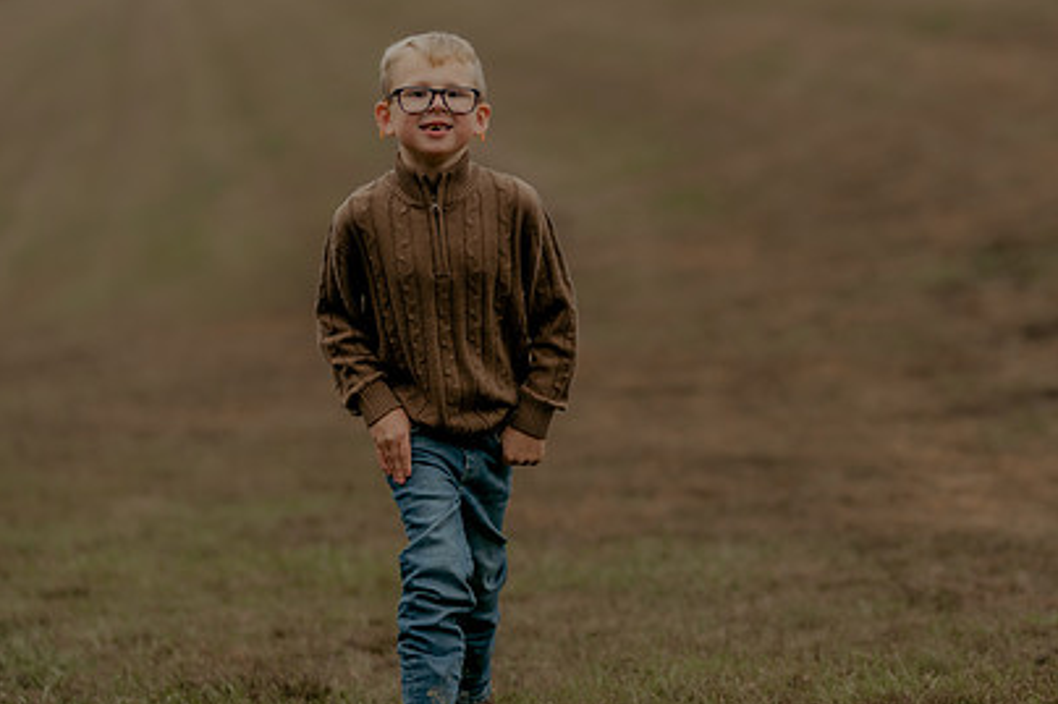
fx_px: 3584
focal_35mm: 122
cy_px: 322
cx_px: 689
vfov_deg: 11.2
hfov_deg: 16.8
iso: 400
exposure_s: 1/250
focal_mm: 85
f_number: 1.8
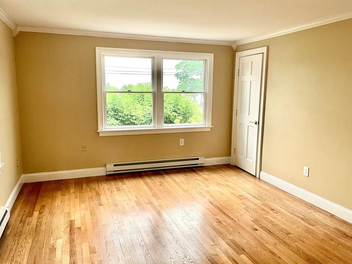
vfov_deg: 49.7
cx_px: 177
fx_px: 285
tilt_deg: -8.4
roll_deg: -0.7
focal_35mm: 28
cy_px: 130
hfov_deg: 63.4
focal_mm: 4.2
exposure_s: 1/60
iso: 100
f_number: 1.6
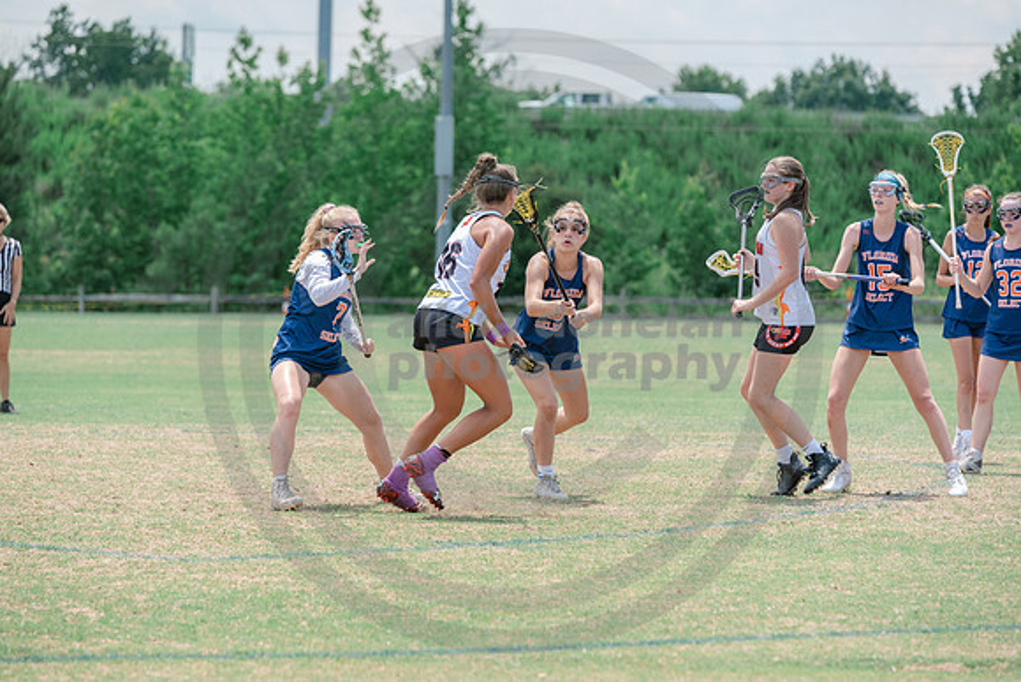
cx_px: 510
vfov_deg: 7.0
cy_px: 341
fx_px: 5531
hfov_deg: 10.5
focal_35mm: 195
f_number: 5
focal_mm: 195
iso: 400
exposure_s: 1/1600
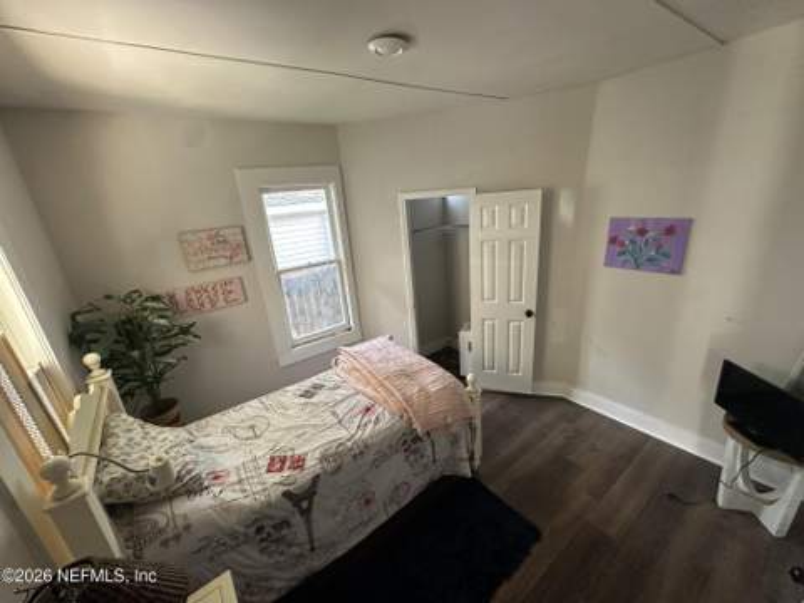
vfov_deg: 85.7
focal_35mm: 14
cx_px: 402
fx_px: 325
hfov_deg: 102.1
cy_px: 302
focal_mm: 2.22
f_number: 2.2
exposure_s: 1/99
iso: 200
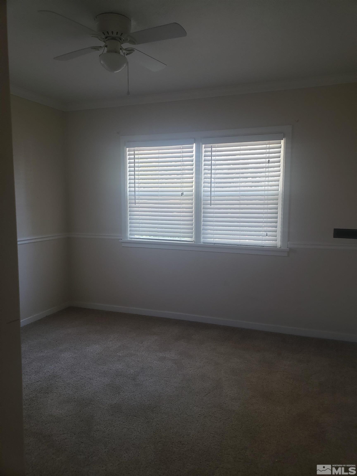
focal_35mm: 26
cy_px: 238
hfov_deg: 53.1
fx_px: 358
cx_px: 178
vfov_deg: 67.3
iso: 125
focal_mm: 4.3
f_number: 2.4
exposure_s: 1/50
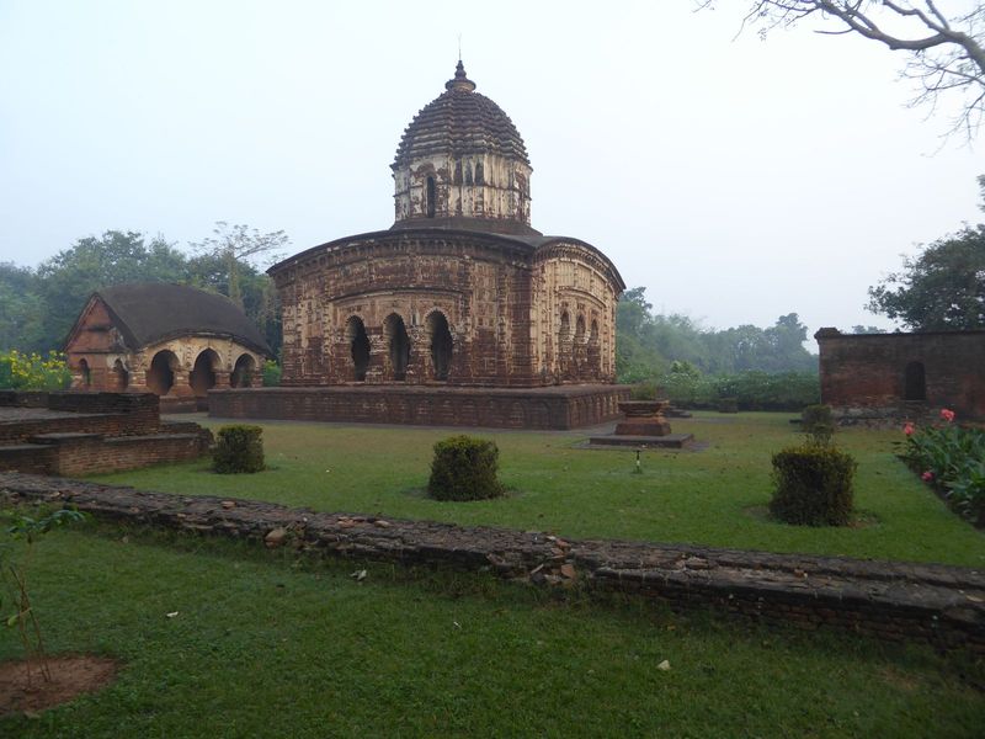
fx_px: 711
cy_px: 370
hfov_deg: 69.4
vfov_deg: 54.9
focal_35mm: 25
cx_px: 492
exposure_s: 1/100
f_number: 3.3
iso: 80
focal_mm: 4.3
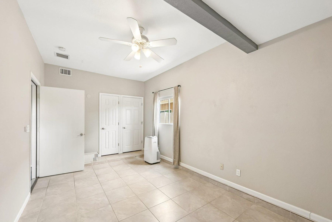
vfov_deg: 81.2
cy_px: 111
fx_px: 129
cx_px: 166
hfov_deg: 104.3
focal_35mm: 14
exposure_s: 1/60
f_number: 8
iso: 640
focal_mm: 14
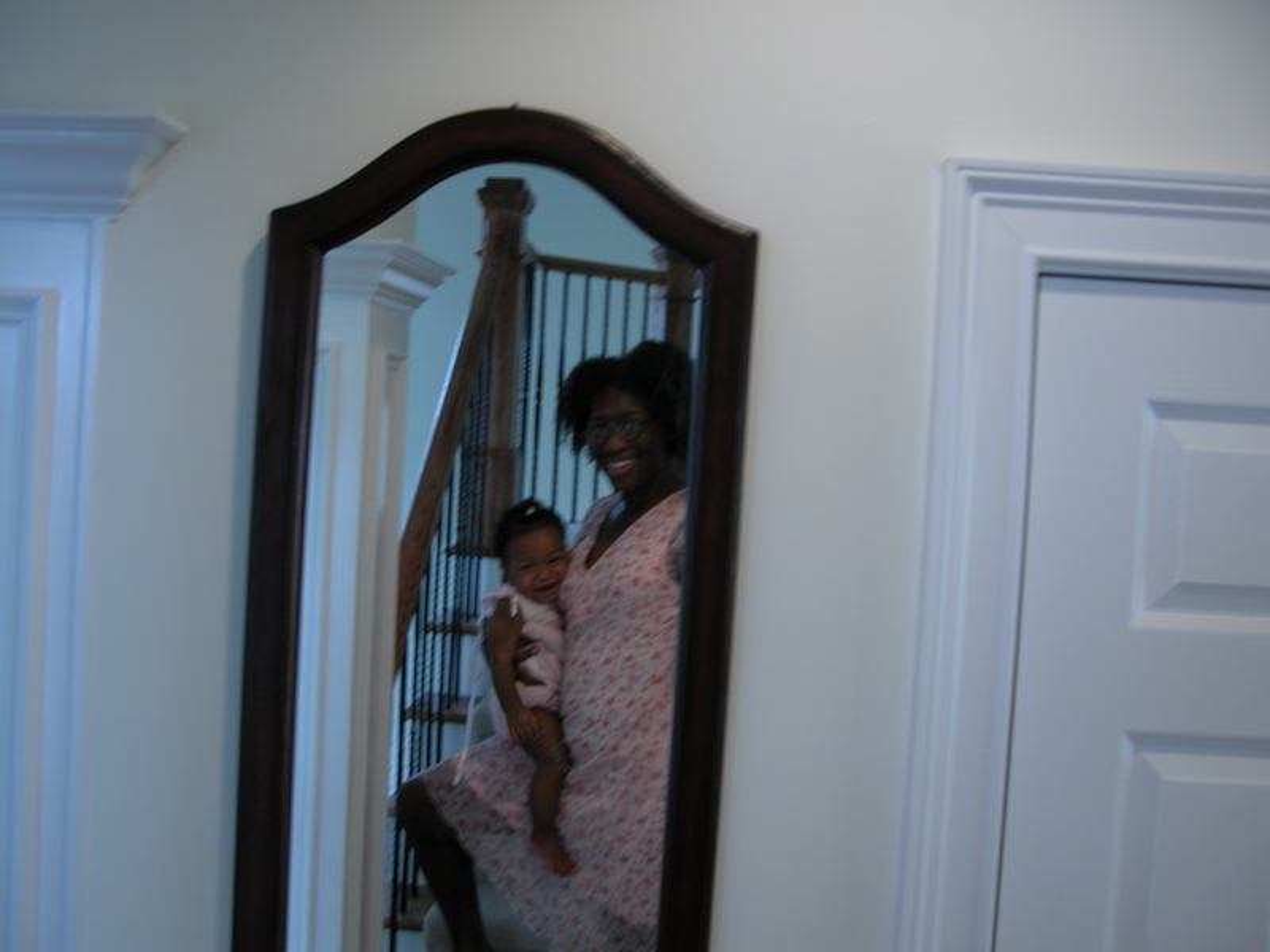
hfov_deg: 52.6
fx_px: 1284
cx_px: 635
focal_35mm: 35
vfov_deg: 40.7
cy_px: 476
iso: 100
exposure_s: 1/16
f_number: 2.8
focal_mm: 8.9
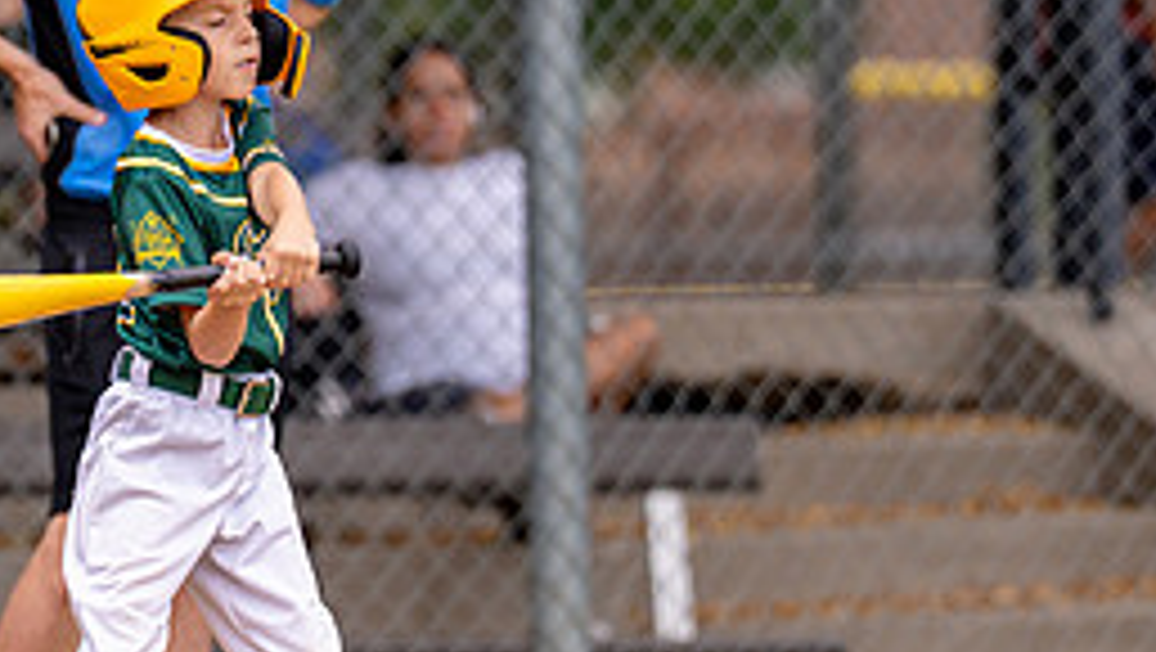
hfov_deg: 3.4
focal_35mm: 637
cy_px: 147
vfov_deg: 1.9
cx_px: 55
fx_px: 19540
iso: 250
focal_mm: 200
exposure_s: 1/1600
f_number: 2.8
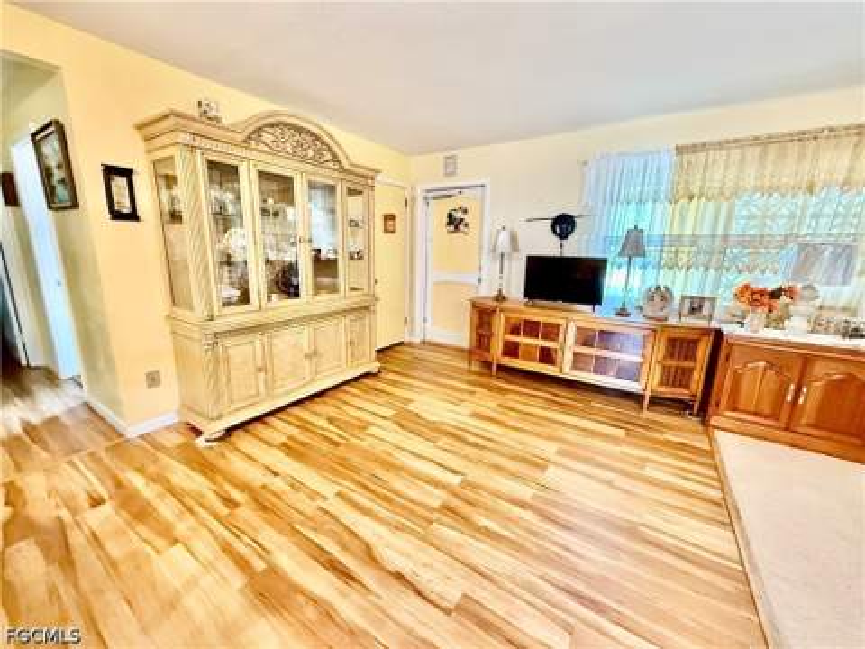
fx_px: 350
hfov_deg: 102.1
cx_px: 432
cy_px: 324
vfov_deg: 85.7
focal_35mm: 14
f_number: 2.2
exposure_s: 1/60
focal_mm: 2.22
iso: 1000
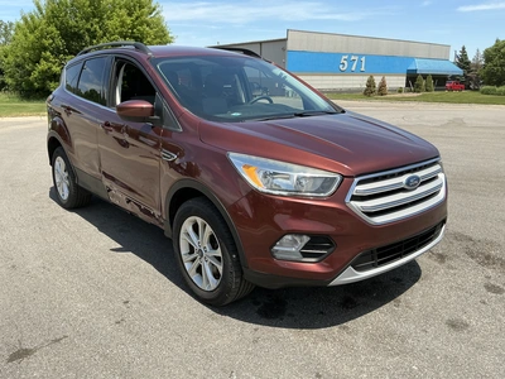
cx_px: 252
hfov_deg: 63.4
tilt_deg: -12.5
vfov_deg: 49.7
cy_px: 190
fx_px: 408
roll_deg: +0.1
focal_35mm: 28
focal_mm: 3
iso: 25
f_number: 1.8
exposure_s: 1/1377
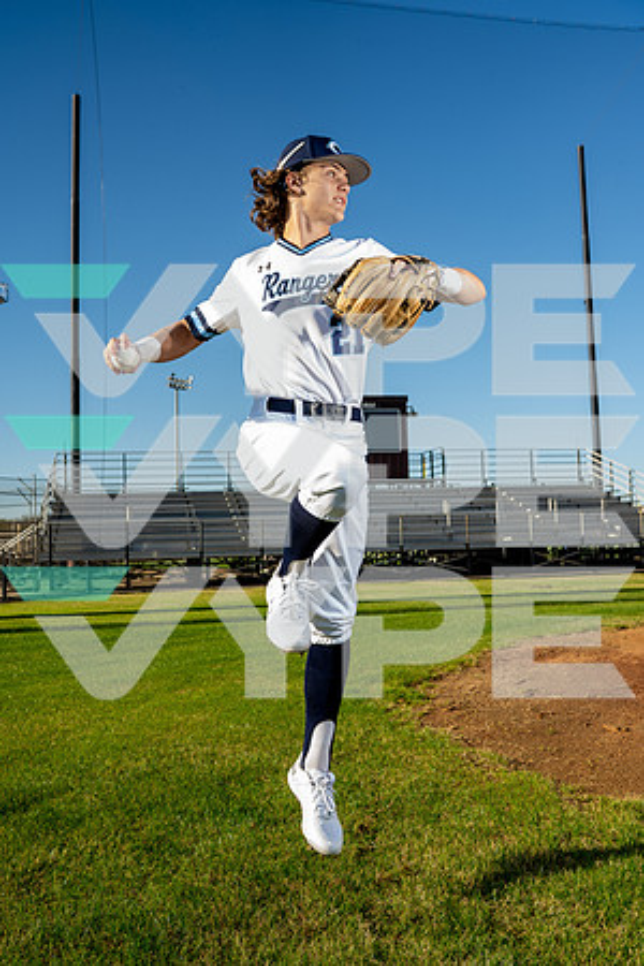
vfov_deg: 54.4
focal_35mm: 35
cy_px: 483
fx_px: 939
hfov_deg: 37.9
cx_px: 322
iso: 64
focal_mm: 35
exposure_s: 1/250
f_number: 5
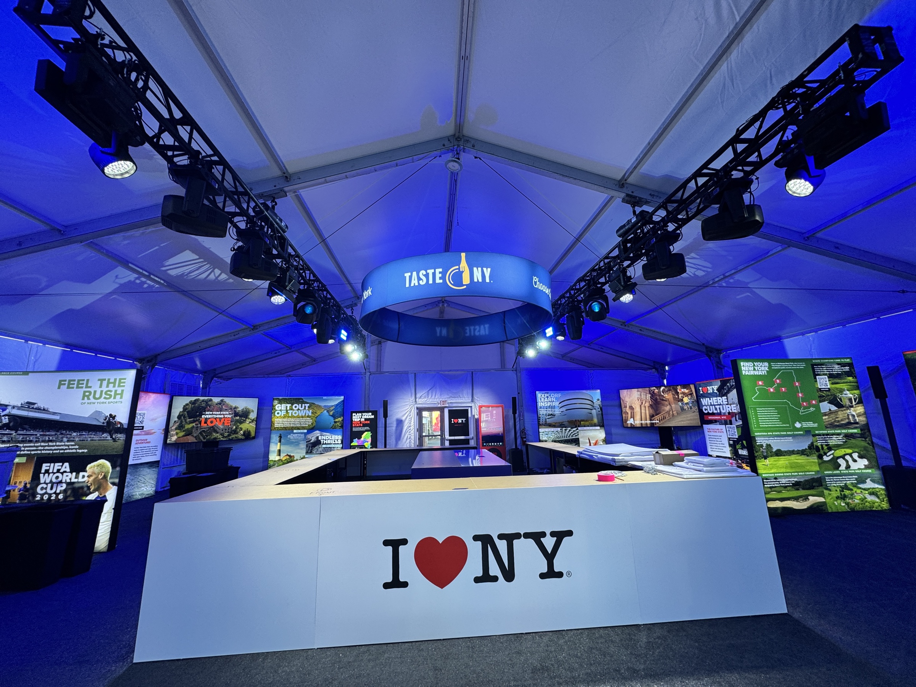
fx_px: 370
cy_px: 344
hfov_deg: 102.1
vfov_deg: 85.7
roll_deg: +1.2
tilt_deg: +11.5
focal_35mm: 14
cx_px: 458
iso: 80
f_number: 2.2
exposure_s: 1/100
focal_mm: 2.22
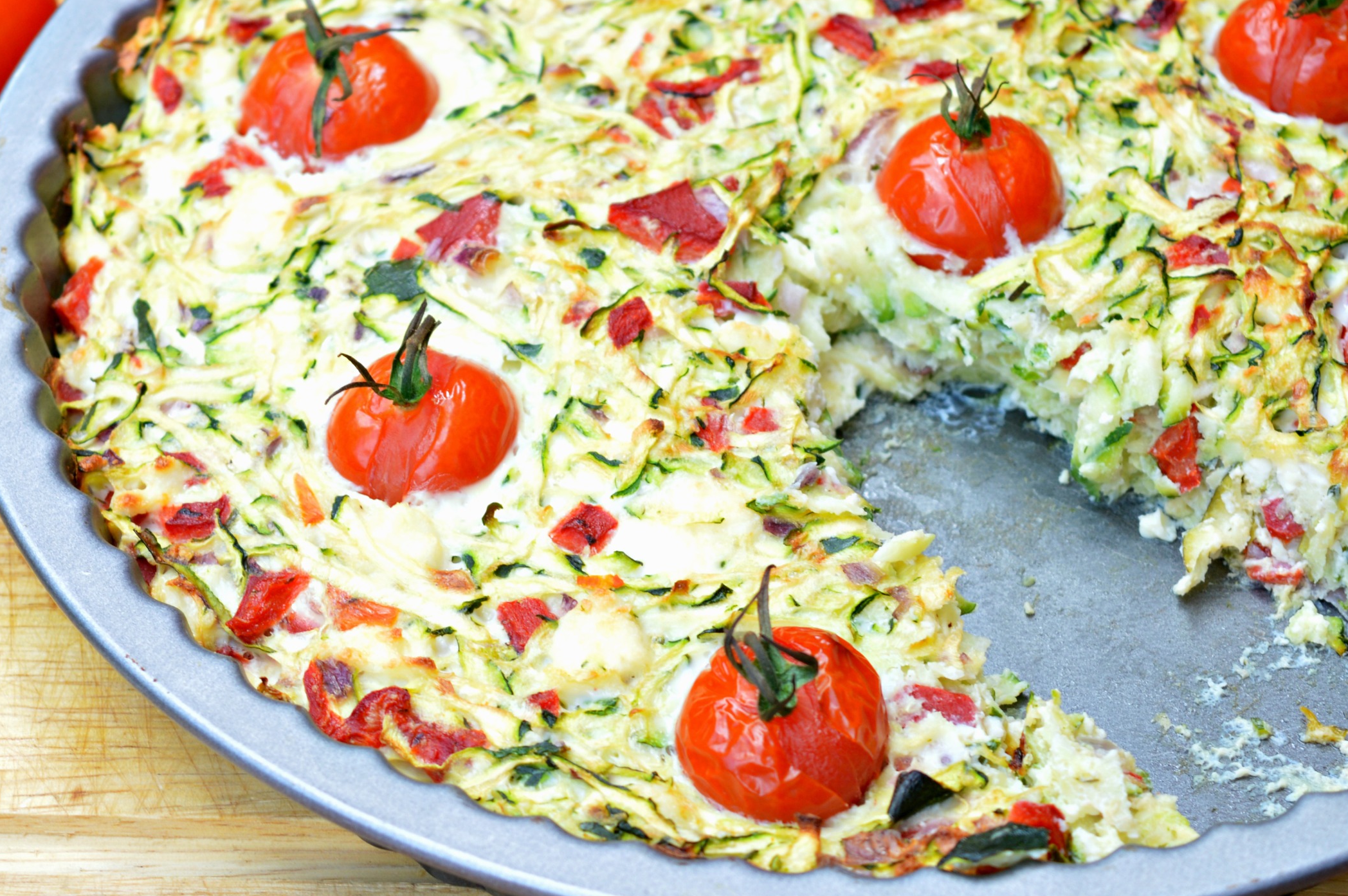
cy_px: 296
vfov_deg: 10.5
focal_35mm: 131
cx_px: 397
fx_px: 4892
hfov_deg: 15.6
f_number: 5.6
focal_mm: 55
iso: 100
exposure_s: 1/50
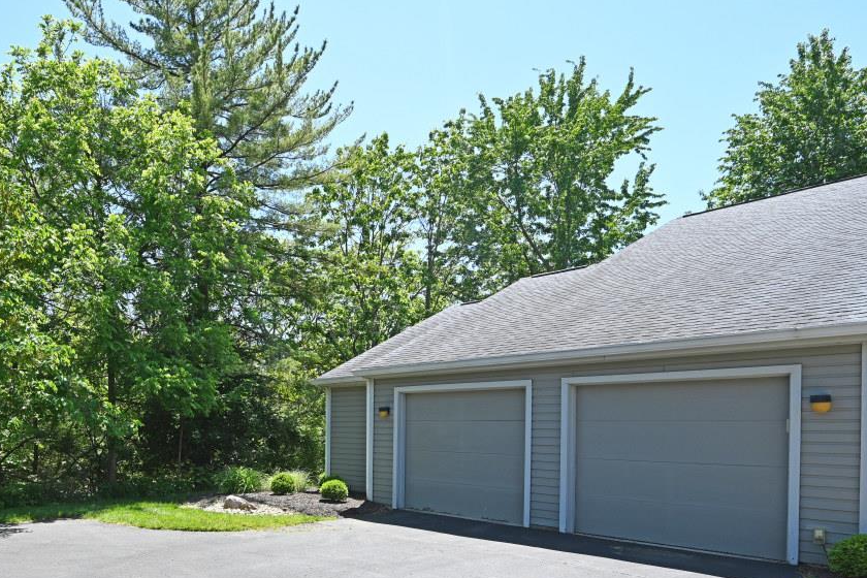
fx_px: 602
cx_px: 238
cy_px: 431
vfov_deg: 49.3
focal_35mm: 25
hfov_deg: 67.8
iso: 100
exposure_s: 1/250
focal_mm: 14
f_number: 6.3
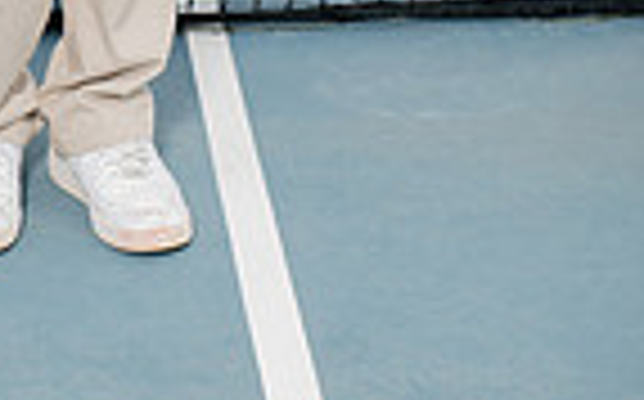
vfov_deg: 8.5
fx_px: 2472
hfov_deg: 14.7
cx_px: 108
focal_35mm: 141
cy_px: -535
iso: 100
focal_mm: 44
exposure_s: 1/250
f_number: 6.3
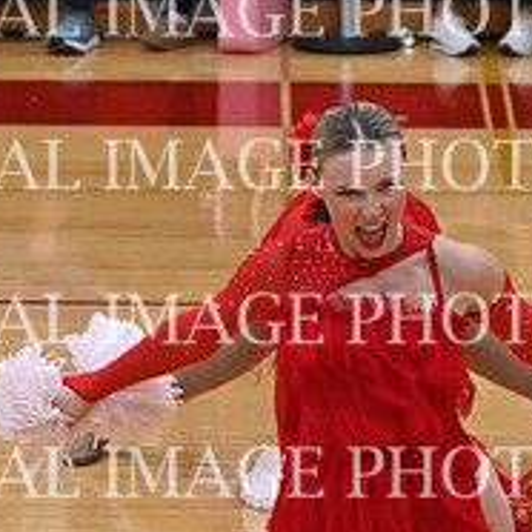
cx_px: 327
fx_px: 8294
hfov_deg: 3.7
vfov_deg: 3.7
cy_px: 549
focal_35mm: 477
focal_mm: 120
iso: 6400
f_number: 4
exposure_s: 1/400
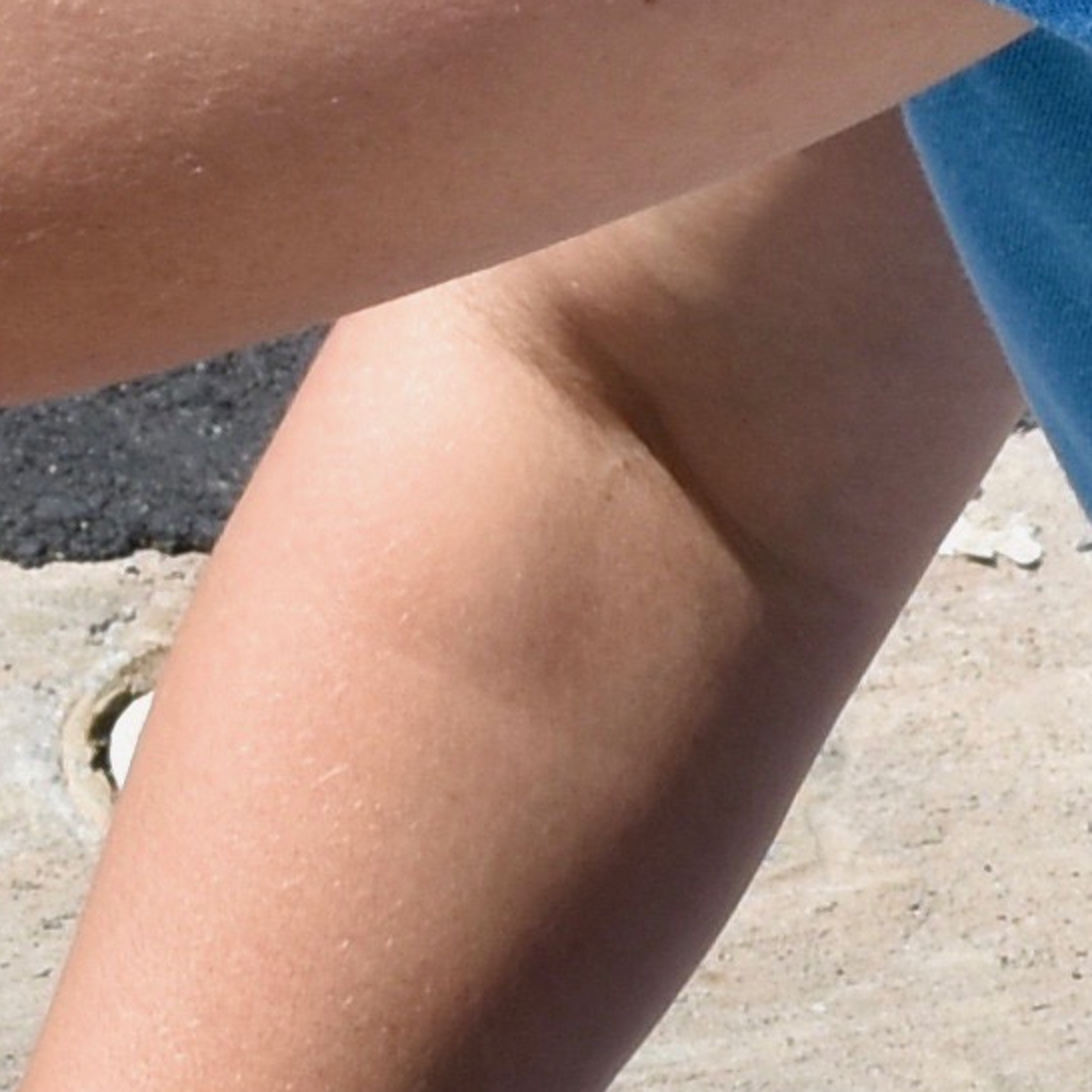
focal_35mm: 491
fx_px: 17512
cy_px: 1238
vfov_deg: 3.6
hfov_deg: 3.6
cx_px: 404
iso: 125
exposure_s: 1/250
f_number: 8
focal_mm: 35
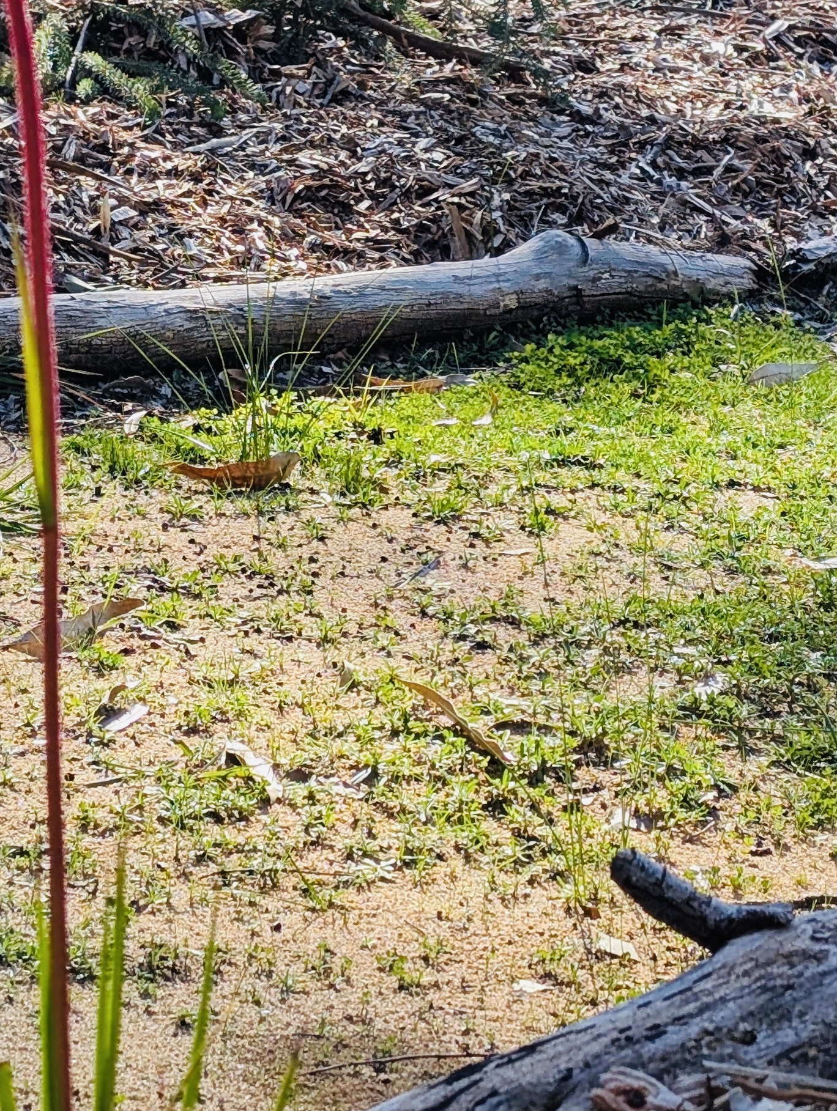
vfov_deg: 17.8
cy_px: 300
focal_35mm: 110
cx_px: 441
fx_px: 3538
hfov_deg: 13.5
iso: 20
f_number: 1.68
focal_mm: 6.9
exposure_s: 1/428
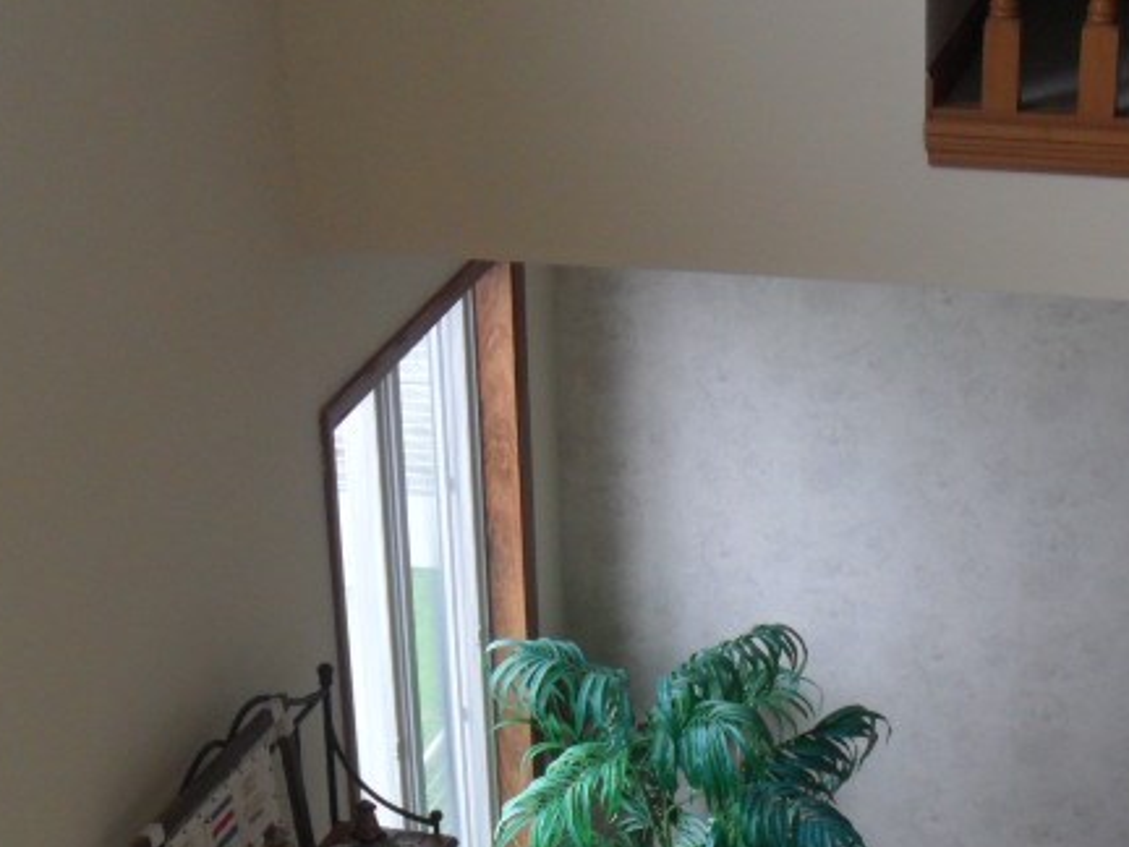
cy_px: 938
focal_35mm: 83
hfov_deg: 23.5
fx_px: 2707
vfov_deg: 17.2
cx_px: 713
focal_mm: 6.3
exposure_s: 1/45
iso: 80
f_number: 3
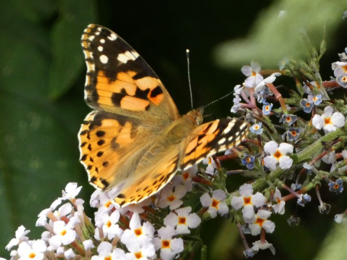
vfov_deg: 1.3
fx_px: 11129
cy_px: 130
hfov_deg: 1.8
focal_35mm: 1110
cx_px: 174
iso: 800
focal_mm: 198.9
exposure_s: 1/125
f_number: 5.7
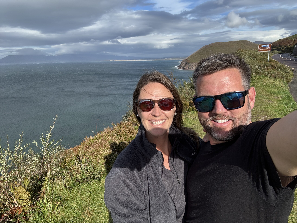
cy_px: 112
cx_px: 148
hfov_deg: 73.9
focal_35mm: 23
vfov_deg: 58.9
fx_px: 197
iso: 25
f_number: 1.9
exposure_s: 1/1585
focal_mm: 2.69
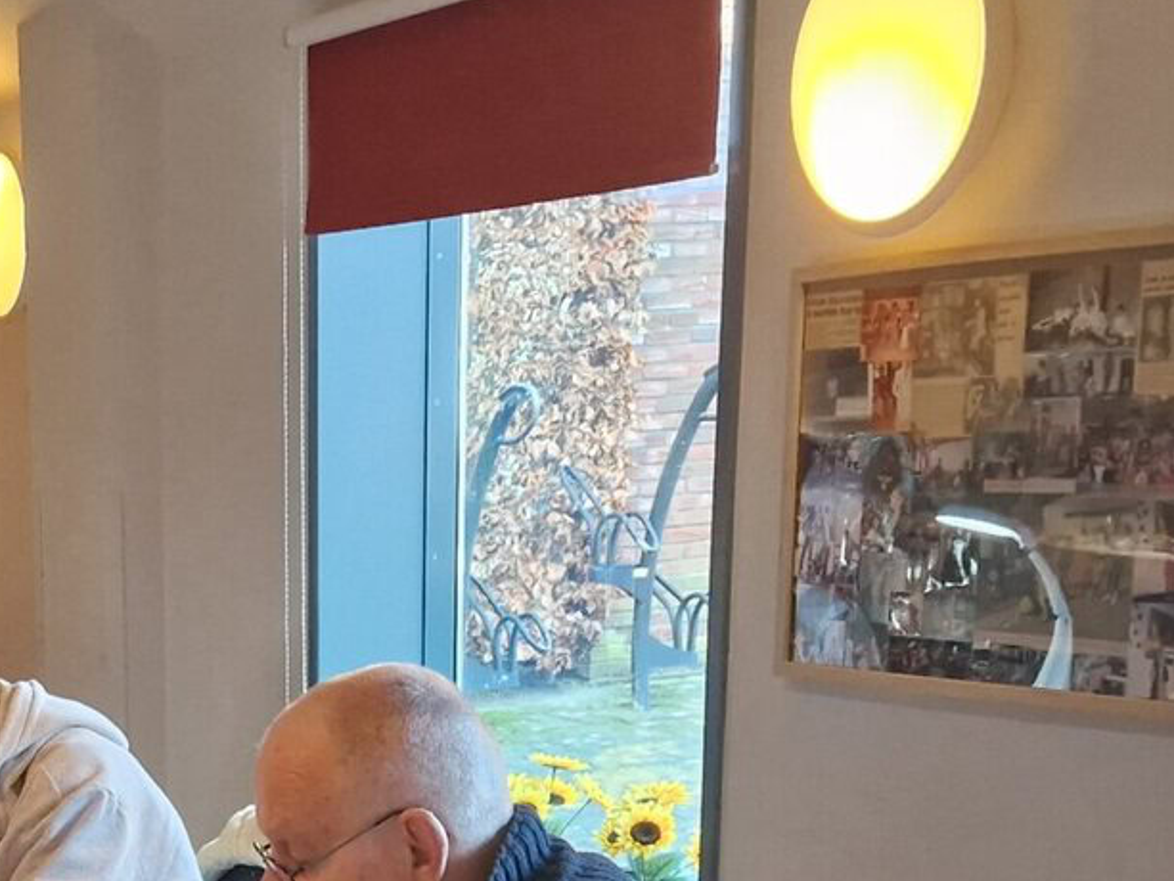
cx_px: 4
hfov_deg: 24.8
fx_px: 2544
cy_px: 1076
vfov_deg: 18.5
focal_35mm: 75
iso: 400
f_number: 1.8
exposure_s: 1/100
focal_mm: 5.4
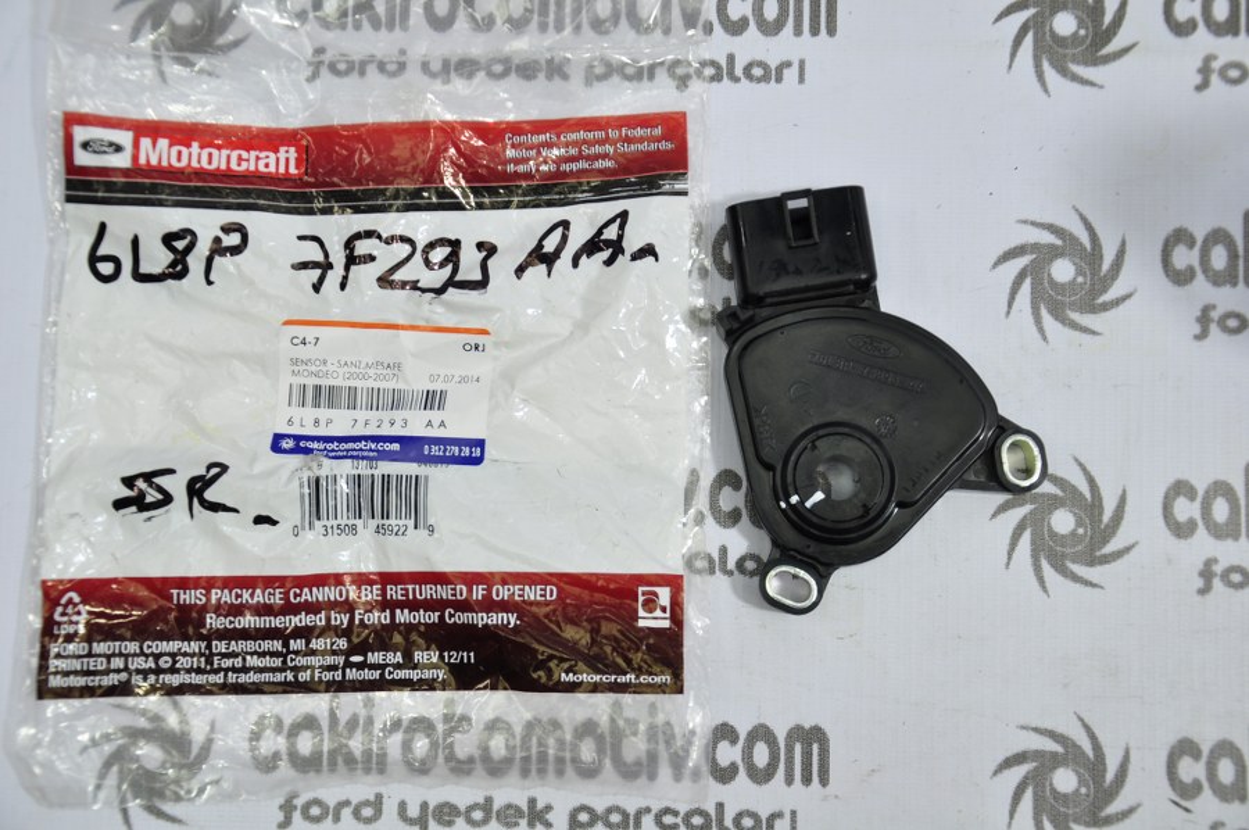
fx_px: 1975
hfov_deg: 35.1
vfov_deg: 23.7
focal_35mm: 57
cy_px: 415
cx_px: 624
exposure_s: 1/25
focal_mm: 38
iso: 200
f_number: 4.5
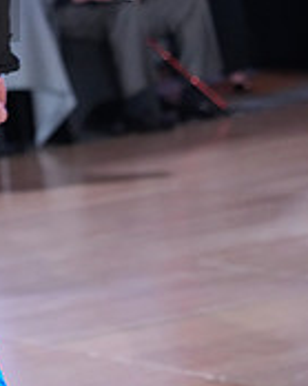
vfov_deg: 5.9
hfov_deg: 4.7
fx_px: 3741
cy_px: -17
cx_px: -222
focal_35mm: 328
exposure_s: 1/250
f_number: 4.5
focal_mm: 105
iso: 4000
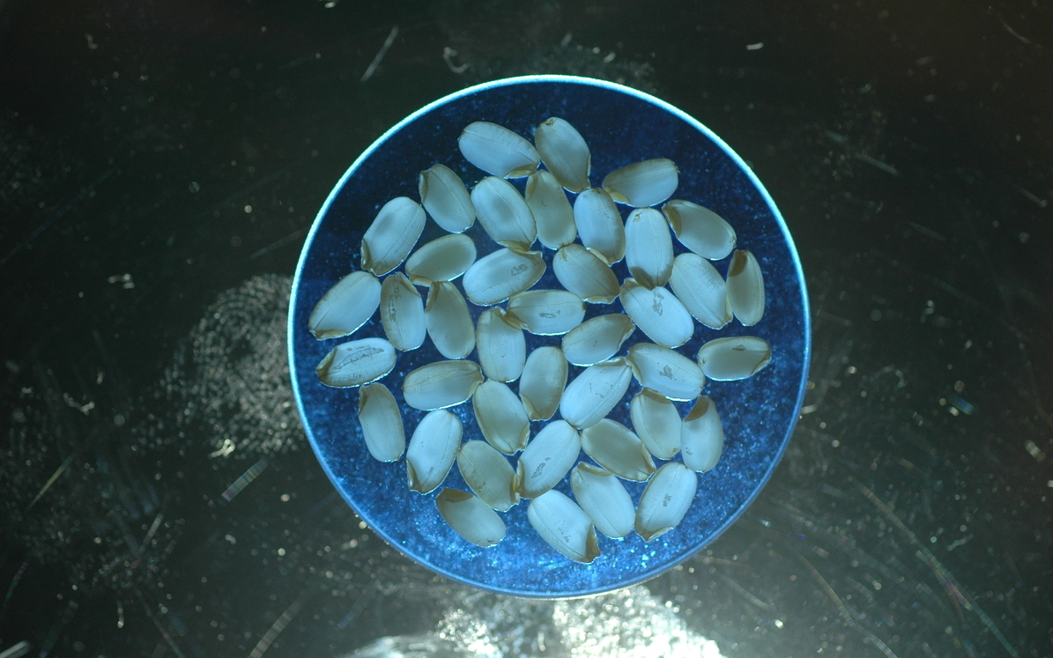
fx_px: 2640
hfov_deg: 22.6
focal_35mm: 92
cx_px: 528
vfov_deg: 14.2
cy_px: 344
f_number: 5
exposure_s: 1/80
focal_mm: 60
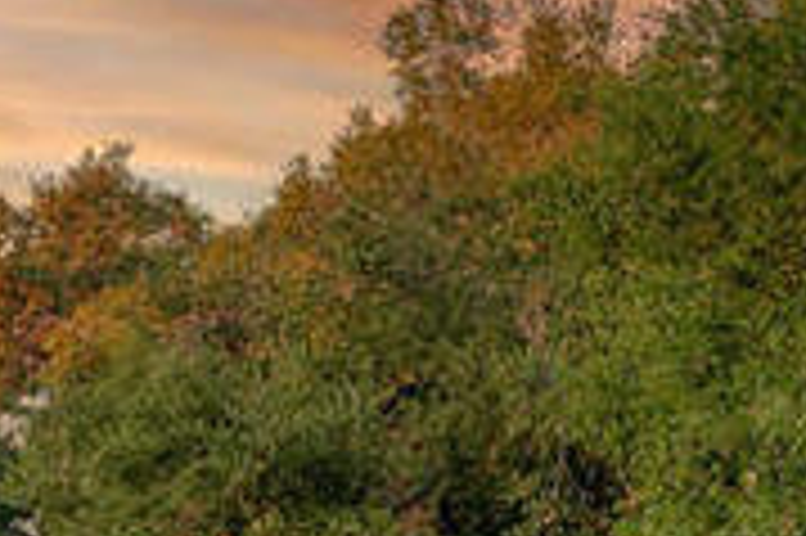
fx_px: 2393
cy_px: 689
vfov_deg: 12.4
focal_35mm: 107
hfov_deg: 19.1
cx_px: 279
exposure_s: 1/40
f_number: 7.1
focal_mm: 30
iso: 400
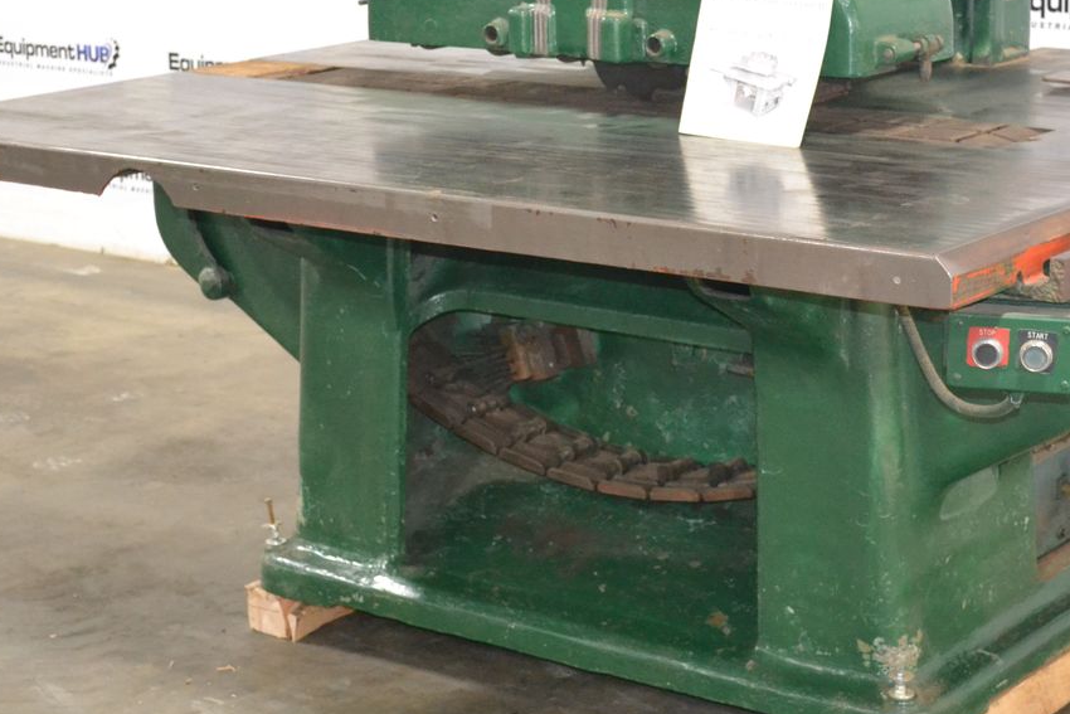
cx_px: 671
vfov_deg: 17.5
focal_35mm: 78
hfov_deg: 25.9
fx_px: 2319
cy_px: 259
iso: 2500
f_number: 4.8
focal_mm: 32
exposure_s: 1/60
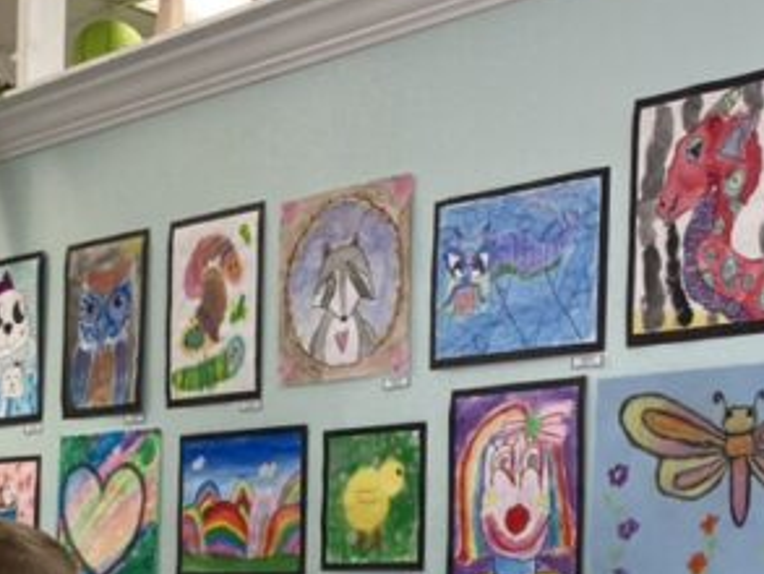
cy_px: 577
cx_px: 433
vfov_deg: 20.1
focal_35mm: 71
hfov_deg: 27.4
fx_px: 1568
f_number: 1.8
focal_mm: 4.25
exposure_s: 1/120
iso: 125
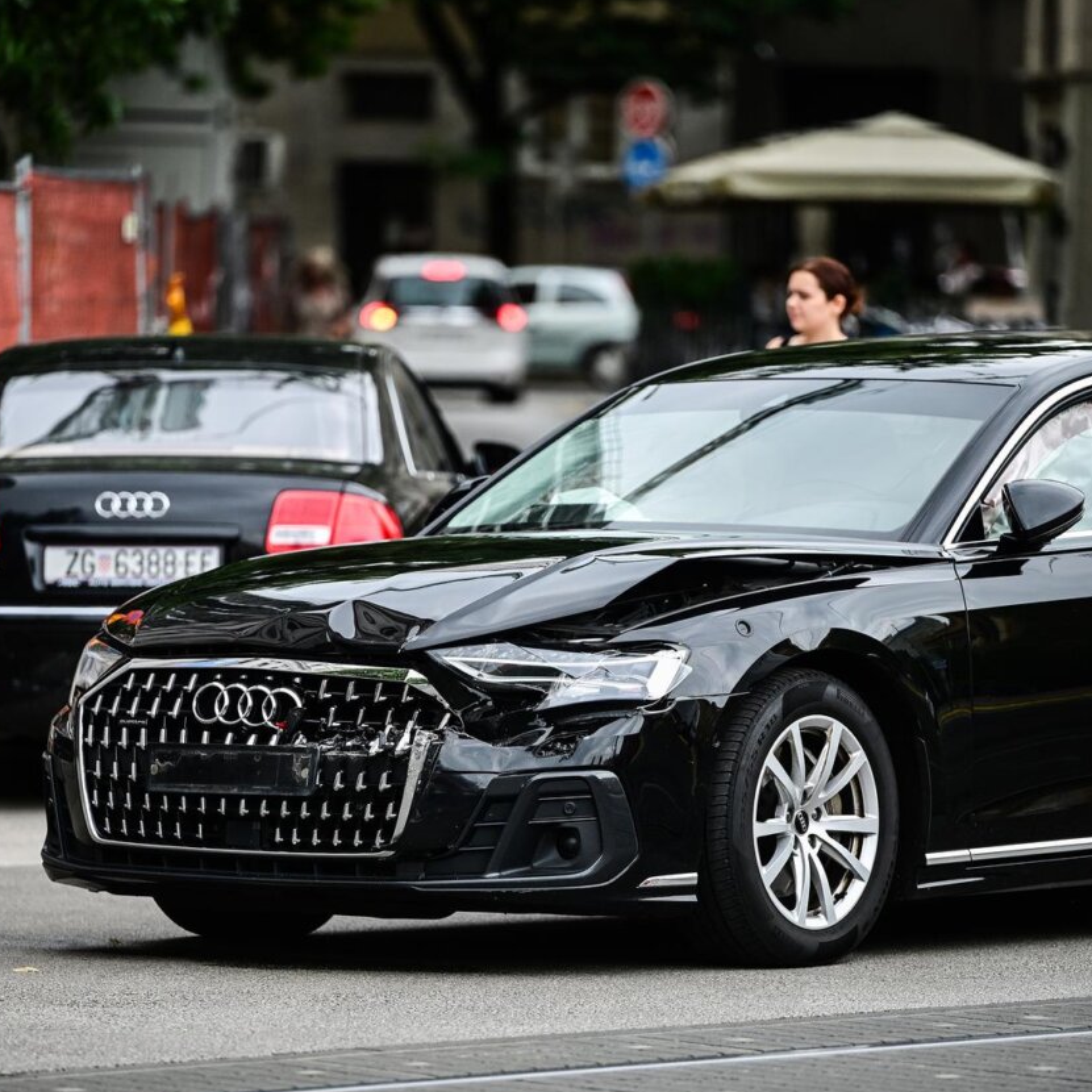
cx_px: 541
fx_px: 9208
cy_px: 549
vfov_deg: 6.8
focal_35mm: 258
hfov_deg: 6.8
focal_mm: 200
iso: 640
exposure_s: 1/2500
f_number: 2.8
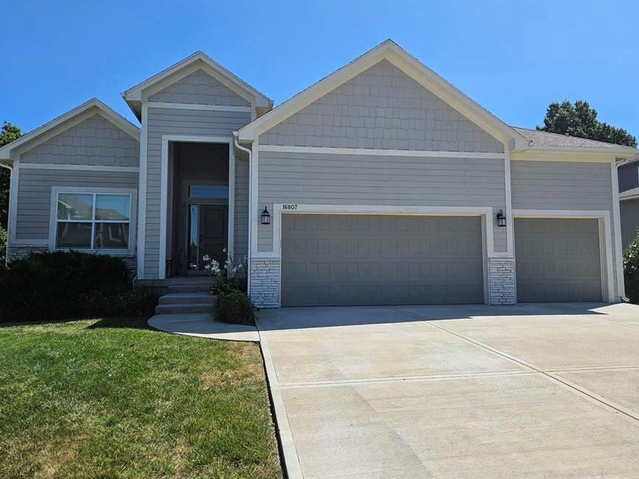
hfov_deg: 65.3
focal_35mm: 27
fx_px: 498
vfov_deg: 51.3
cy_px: 226
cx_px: 324
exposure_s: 1/2378
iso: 25
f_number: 1.8
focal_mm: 5.4
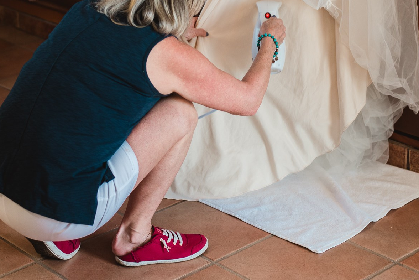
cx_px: 167
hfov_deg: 23.3
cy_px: 50
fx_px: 1013
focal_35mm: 87
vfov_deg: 15.6
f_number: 2.2
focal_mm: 50
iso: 400
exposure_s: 1/200
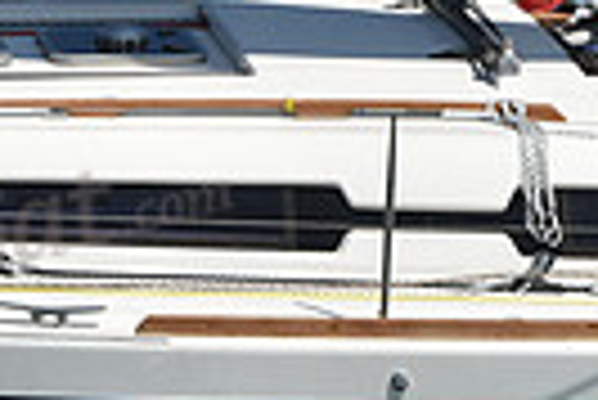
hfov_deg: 5.1
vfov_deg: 3.4
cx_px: 468
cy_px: -38
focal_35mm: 400
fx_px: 6652
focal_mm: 92
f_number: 9
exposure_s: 1/1600
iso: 250
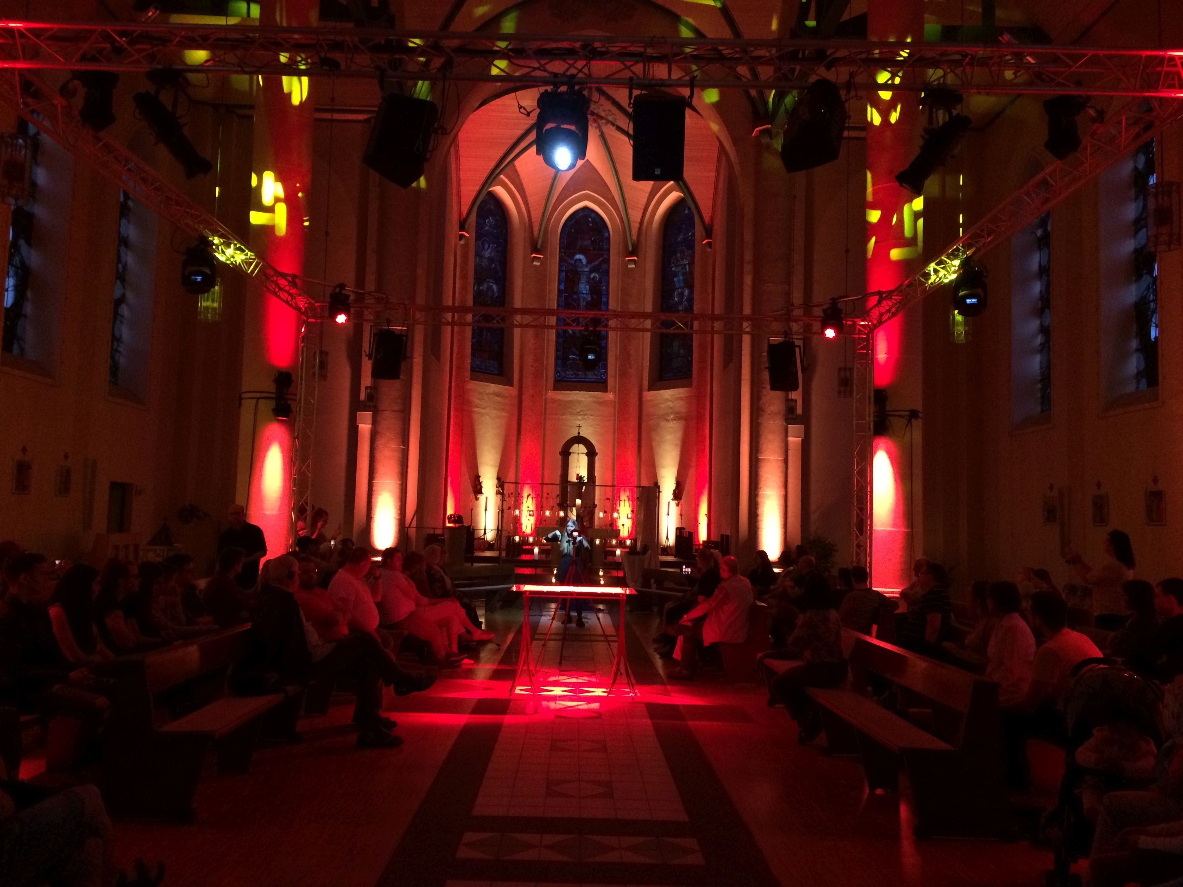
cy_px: 444
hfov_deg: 61.7
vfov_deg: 48.2
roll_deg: +0.2
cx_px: 592
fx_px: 991
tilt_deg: +5.3
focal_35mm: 29
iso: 320
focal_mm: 4.15
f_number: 2.2
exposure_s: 1/17
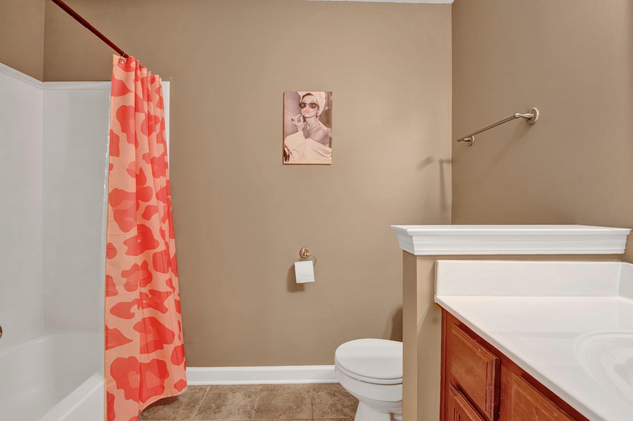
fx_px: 272
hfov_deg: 98.6
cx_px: 316
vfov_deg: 75.5
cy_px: 210
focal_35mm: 16
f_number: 8
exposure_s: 1/5
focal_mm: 15.5
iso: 1000
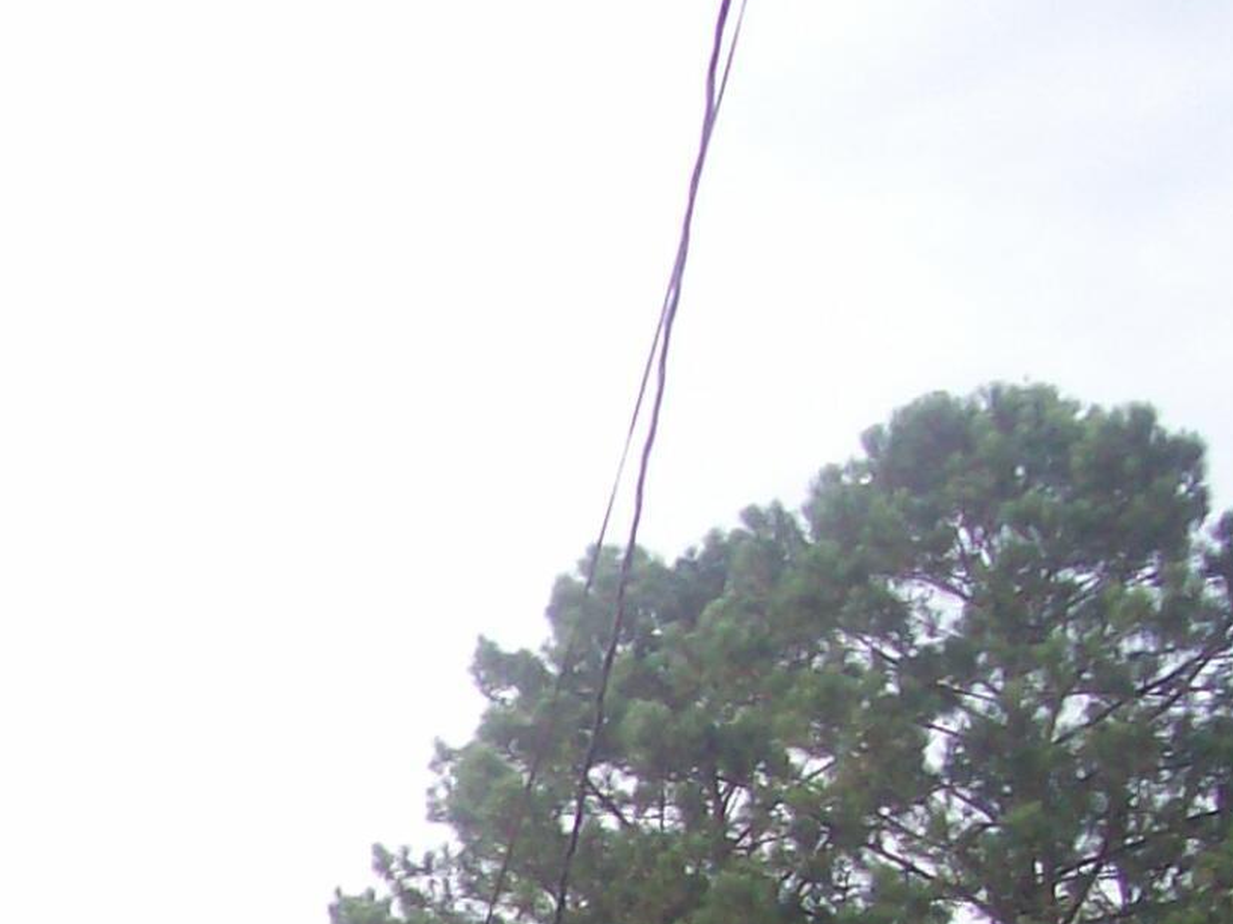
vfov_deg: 10.9
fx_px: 4700
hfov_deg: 14.1
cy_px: 1308
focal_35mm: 132
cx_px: -585
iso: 80
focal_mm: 6
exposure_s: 1/288
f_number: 2.7
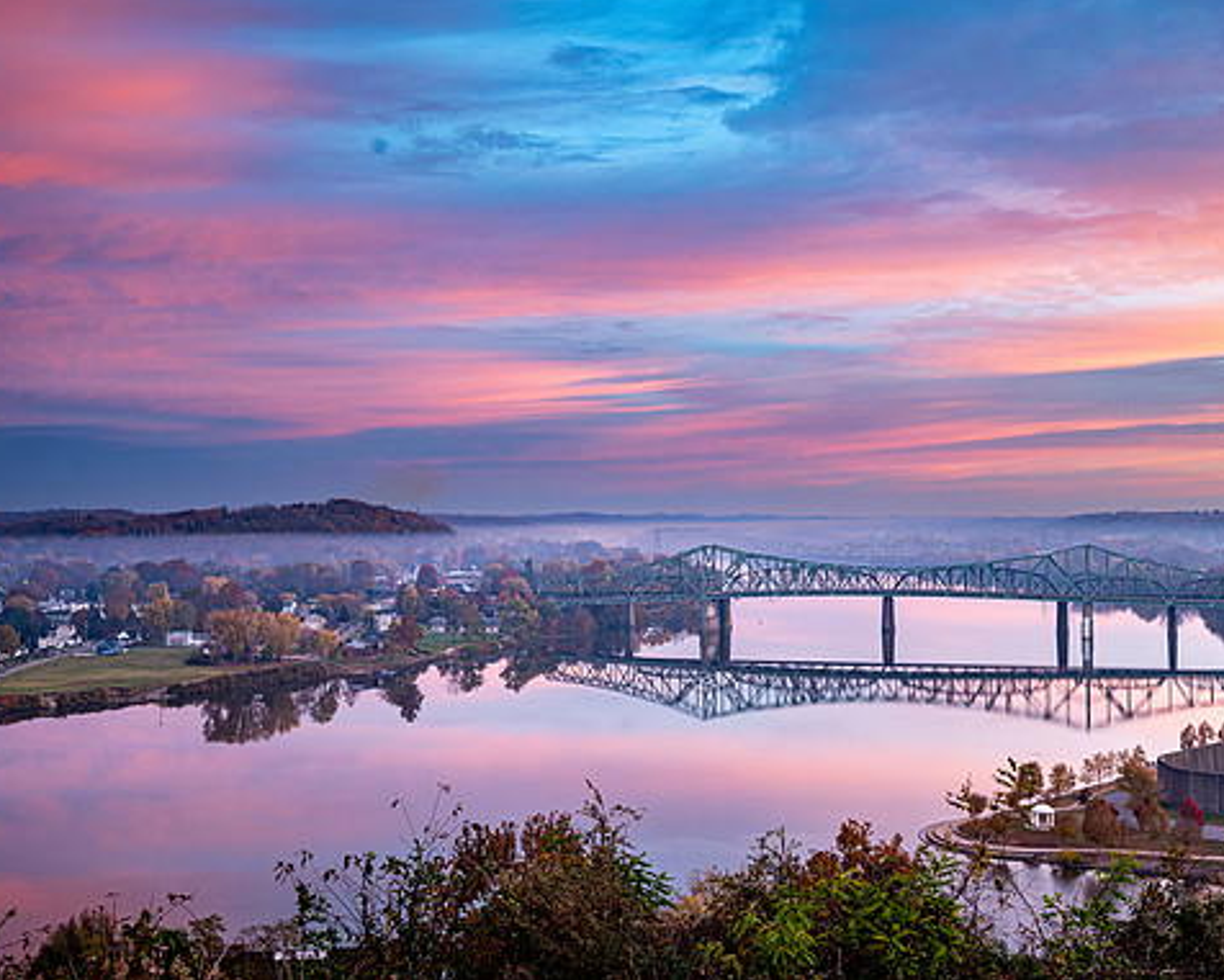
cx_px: 710
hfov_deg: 43.7
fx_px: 1522
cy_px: 485
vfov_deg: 35.7
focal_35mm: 42
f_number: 11
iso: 100
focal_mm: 24.5
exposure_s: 1/2.5
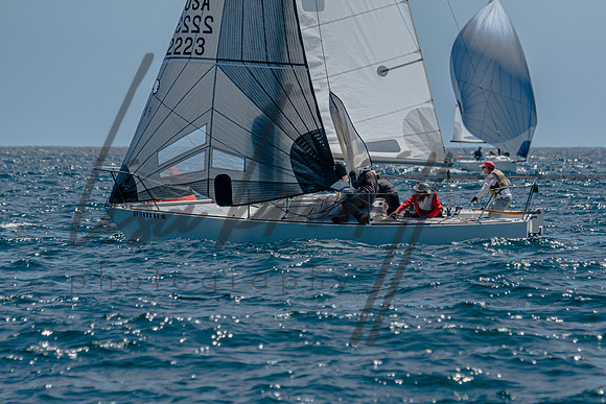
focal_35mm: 524
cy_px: 241
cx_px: 363
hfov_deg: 3.9
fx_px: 8828
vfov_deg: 2.6
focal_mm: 290
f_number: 5.6
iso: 200
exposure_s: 1/2000
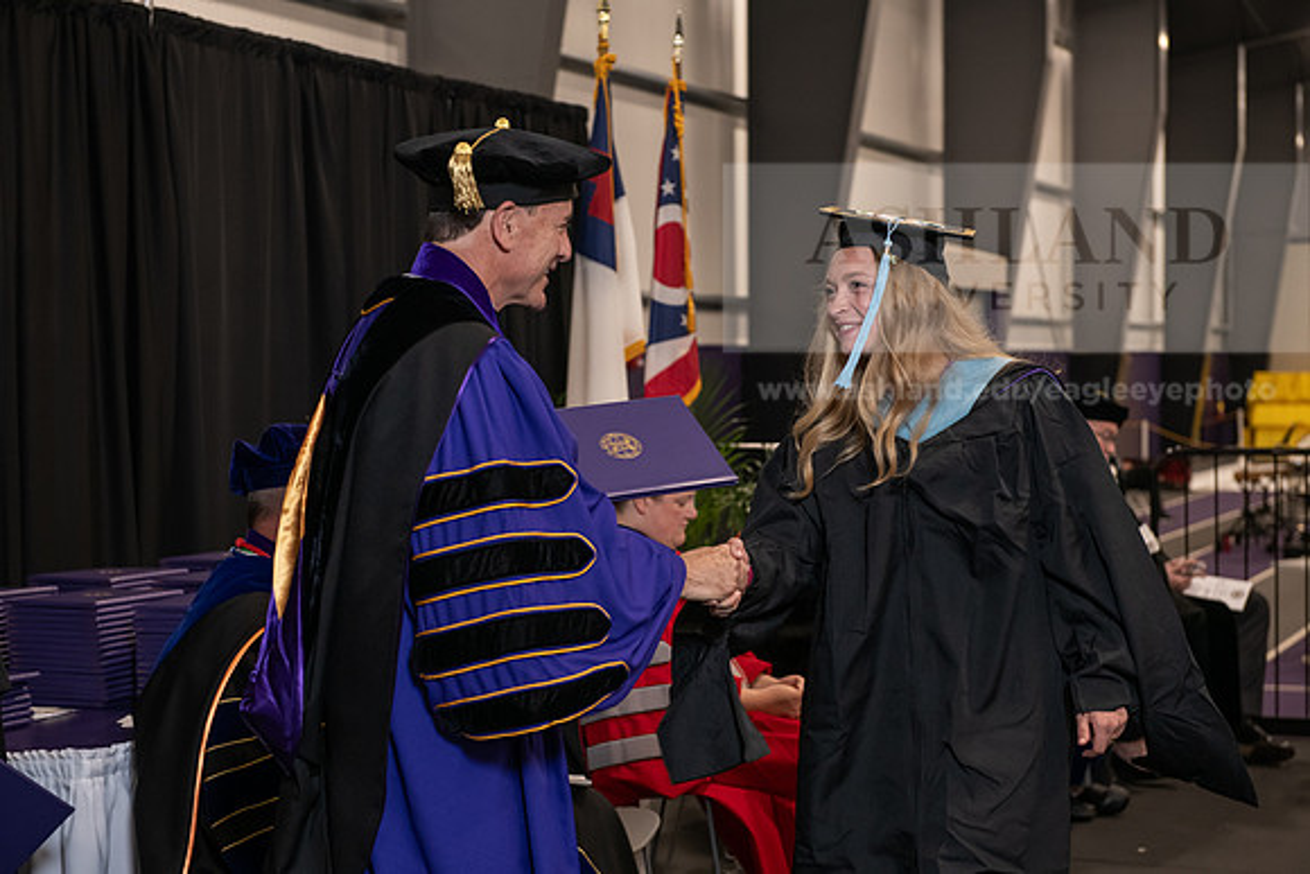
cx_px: 655
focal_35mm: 70
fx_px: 2548
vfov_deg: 19.5
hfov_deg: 28.8
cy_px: 437
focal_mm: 70
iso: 2000
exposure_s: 1/125
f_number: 5
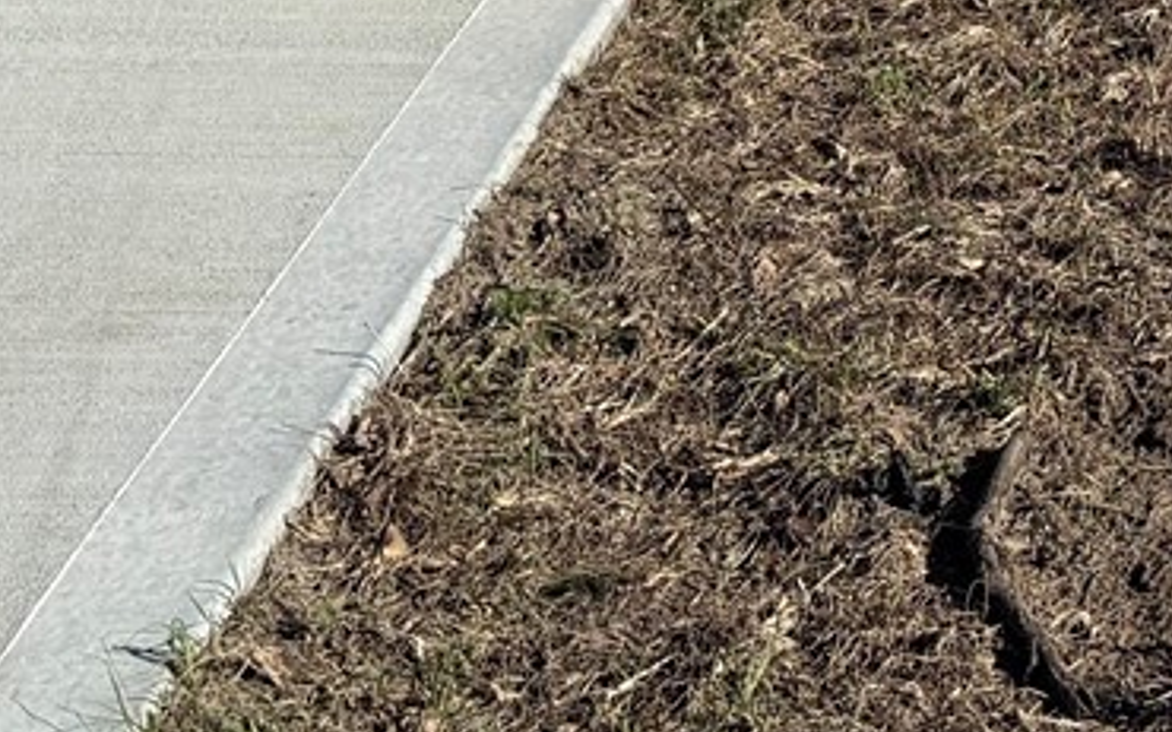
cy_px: -941
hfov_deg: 17.9
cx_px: 1438
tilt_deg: -5.0
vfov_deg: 10.5
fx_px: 3512
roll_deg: -2.0
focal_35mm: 110
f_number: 1.78
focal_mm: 6.76
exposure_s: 1/6711
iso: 80
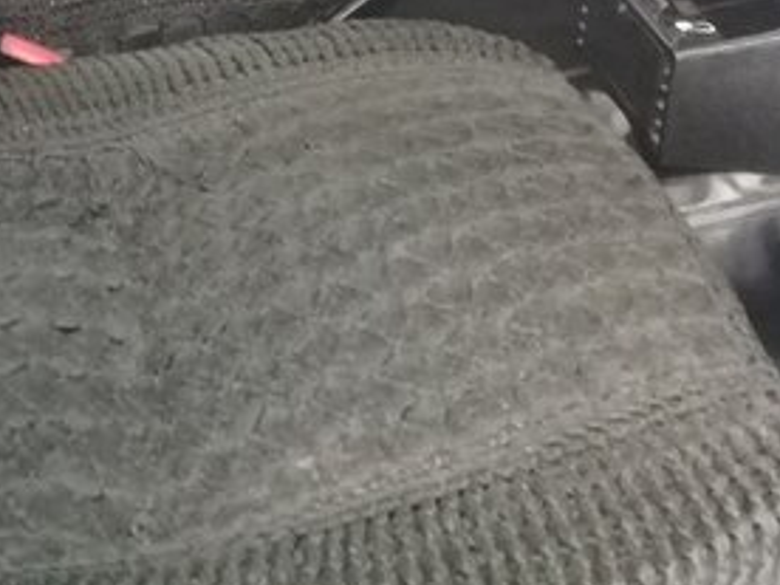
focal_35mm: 74
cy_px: -98
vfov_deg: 18.9
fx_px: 1667
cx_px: 209
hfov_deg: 26.0
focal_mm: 3.3
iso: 400
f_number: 2.2
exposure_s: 1/17
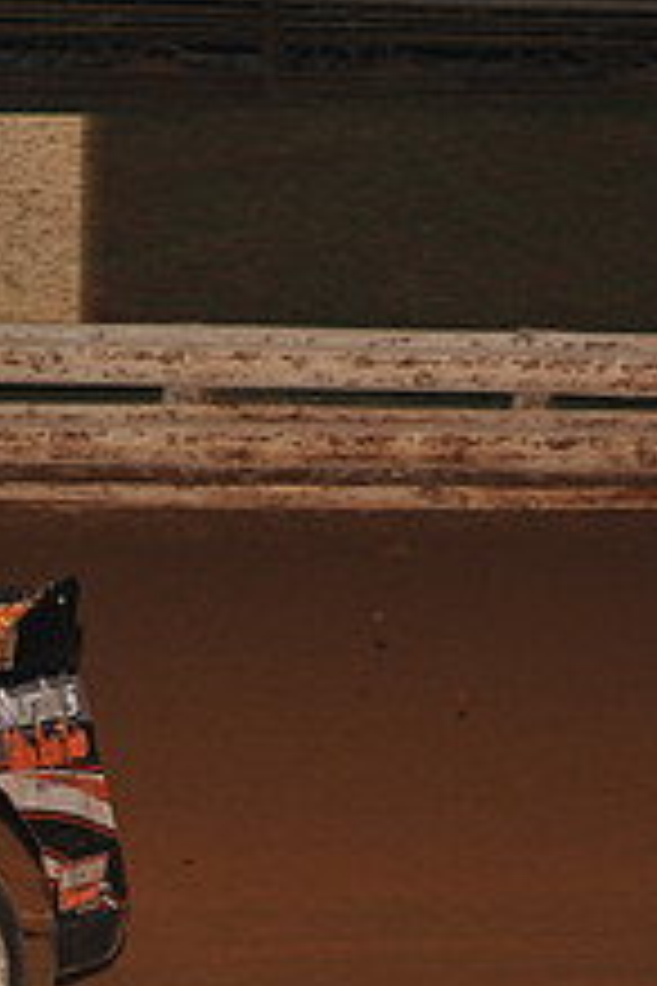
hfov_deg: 5.9
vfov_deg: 9.0
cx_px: -576
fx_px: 6241
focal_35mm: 228
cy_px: 788
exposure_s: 1/320
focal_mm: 86
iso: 1250
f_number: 6.3
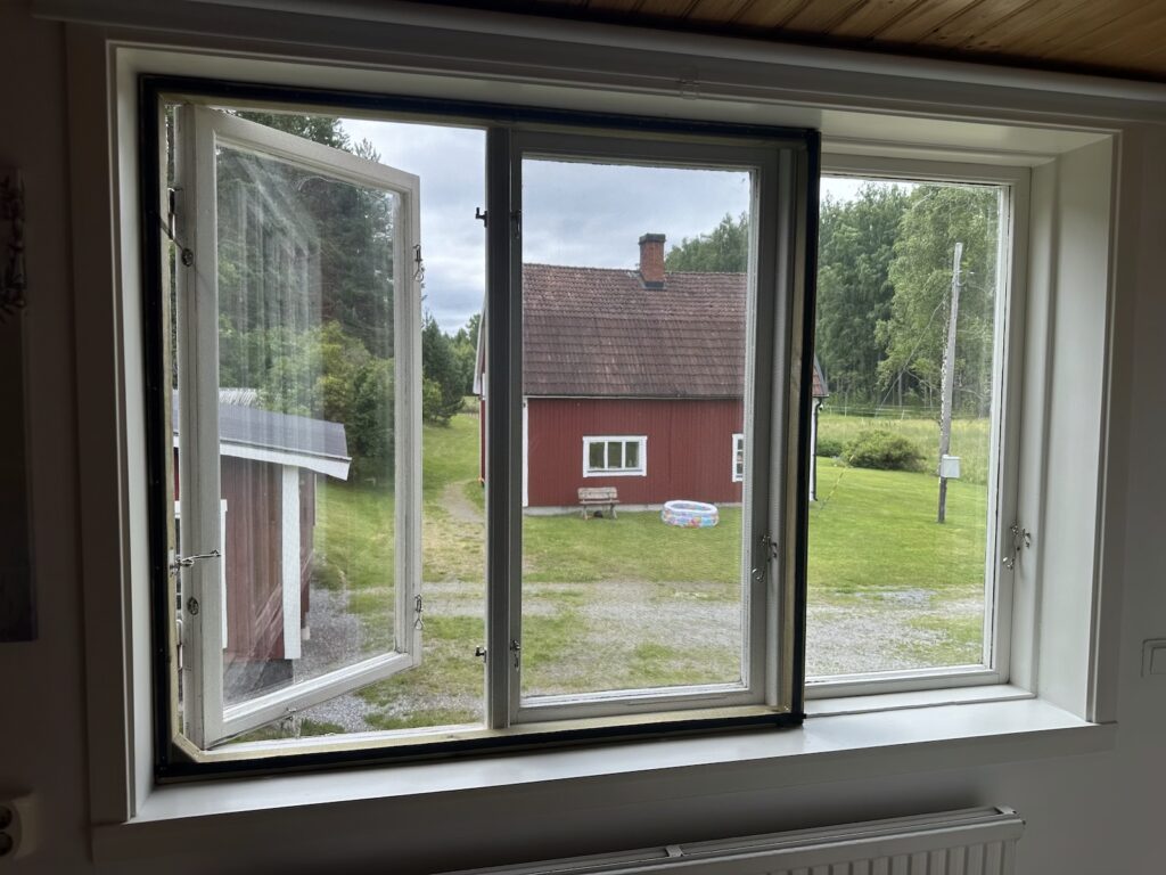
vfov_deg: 56.8
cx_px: 583
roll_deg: -0.7
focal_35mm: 24
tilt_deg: -3.7
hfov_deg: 71.6
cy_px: 438
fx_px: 808
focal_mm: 6.86
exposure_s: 1/1131
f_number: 1.78
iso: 80
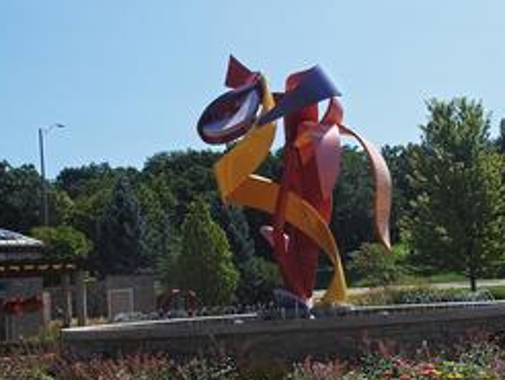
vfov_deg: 28.0
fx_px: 759
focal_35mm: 52
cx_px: 285
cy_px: 234
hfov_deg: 36.7
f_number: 4.5
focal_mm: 6.7
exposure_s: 1/800
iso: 100
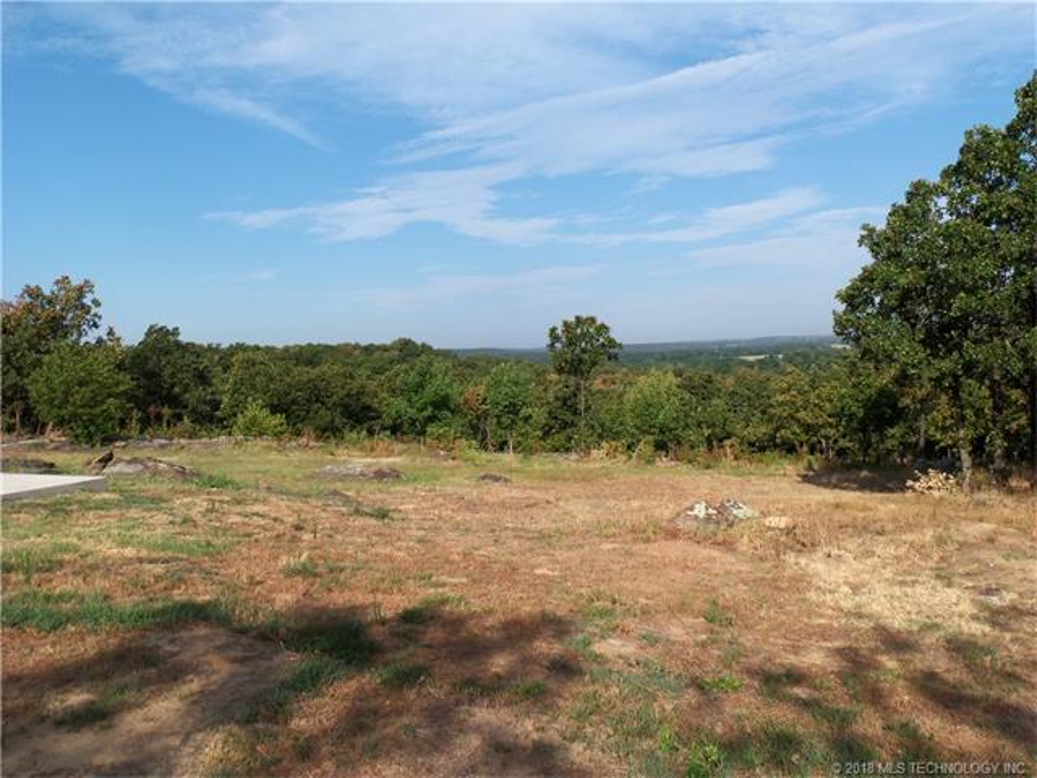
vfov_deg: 48.2
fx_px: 869
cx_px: 518
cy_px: 389
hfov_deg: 61.7
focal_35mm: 29
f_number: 8.6
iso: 80
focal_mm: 5.2
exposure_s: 1/160
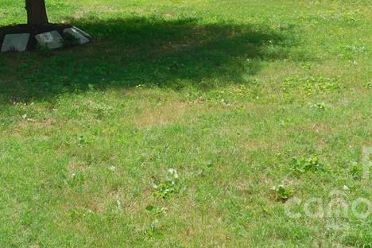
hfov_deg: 24.6
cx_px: 115
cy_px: -43
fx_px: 847
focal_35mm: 82
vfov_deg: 16.1
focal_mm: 6.3
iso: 125
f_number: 3.5
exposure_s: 1/640
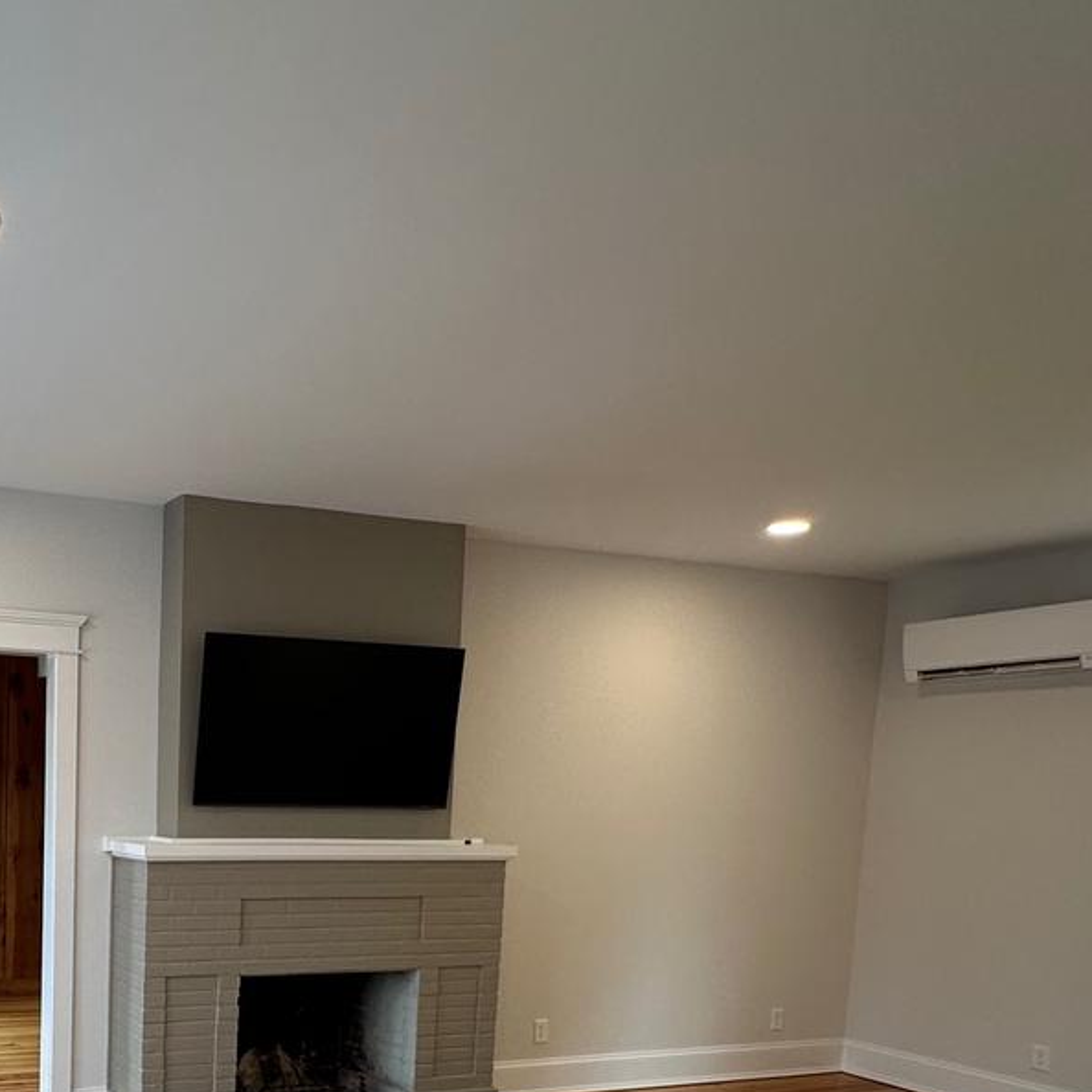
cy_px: 901
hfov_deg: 47.6
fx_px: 1071
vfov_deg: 50.2
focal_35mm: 30
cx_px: 79
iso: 160
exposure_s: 1/120
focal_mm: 2.22
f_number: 2.2
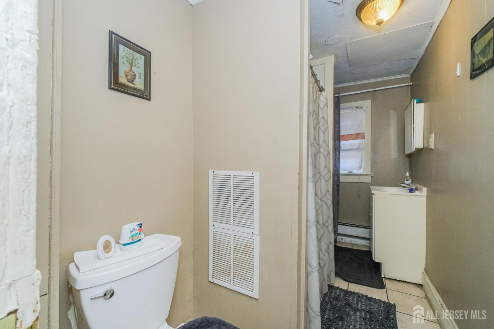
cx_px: 247
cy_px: 164
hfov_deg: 100.4
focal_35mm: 15
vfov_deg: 77.3
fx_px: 206
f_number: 8
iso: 1600
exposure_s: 1/80
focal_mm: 10
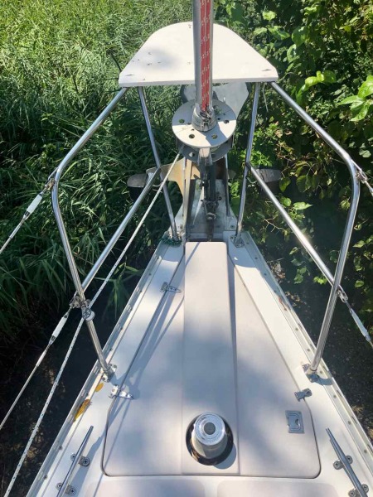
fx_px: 402
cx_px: 186
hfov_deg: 49.7
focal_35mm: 28
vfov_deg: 63.4
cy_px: 248
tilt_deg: -48.1
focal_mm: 3.99
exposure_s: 1/3205
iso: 20
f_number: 1.8
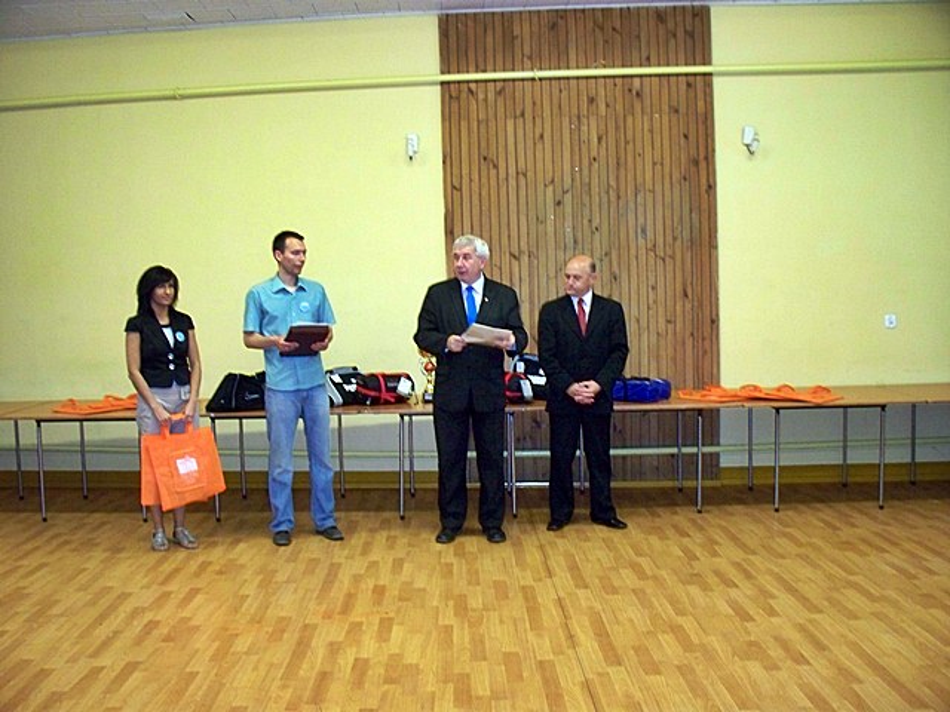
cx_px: 475
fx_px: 988
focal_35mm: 36
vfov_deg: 39.7
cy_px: 356
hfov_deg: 51.4
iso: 400
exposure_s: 1/40
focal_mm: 7.54
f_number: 2.8
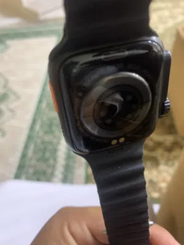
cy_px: 122
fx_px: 184
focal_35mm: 26
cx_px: 92
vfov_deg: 67.3
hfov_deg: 53.1
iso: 500
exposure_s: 1/30
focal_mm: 4.25
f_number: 1.8
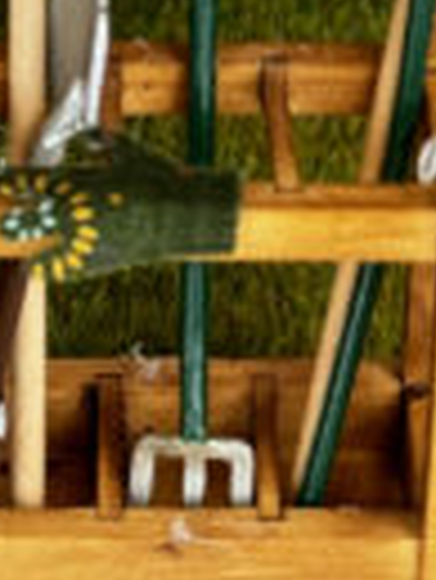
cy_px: 49
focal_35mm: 149
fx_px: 2498
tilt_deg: -38.8
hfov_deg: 10.0
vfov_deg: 13.1
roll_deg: -1.4
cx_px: 103
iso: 64
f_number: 1.78
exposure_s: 1/484
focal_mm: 6.76
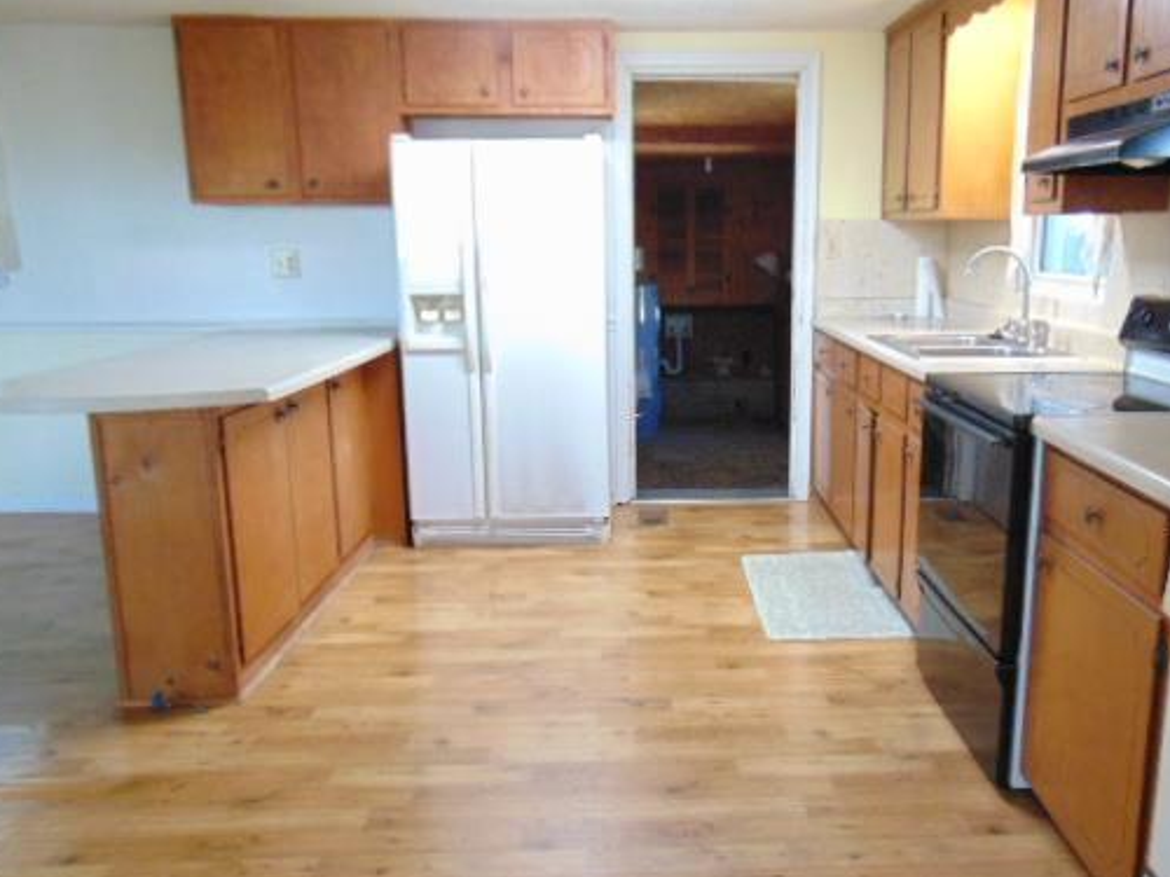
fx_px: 1082
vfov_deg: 44.1
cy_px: 482
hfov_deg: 56.4
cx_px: 695
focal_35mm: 32
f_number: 3
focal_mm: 4.5
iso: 400
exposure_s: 1/40
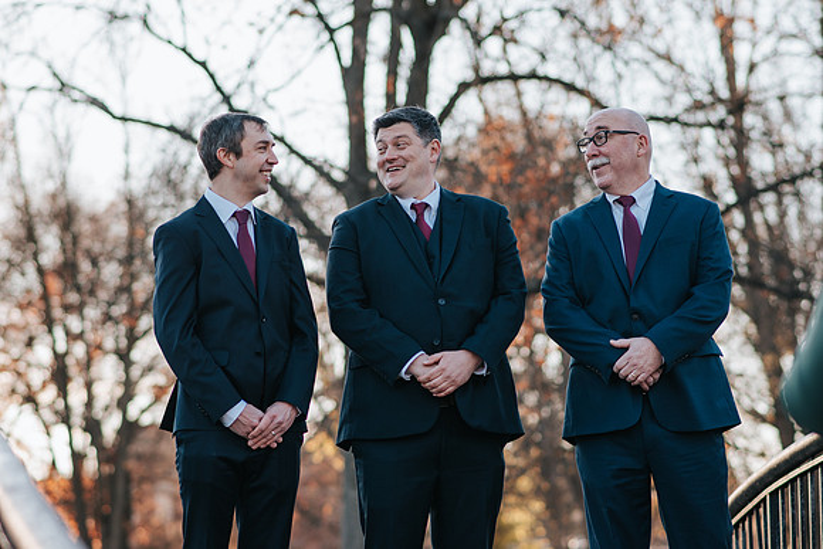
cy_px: 274
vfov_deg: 10.8
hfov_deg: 16.1
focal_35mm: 128
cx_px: 412
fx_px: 2915
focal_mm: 85
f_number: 2.8
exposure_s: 1/320
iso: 100
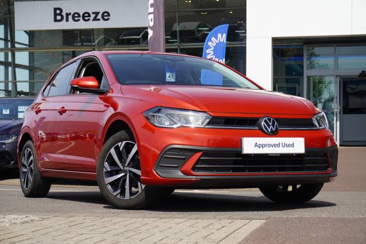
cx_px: 183
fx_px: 747
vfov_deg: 18.5
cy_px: 122
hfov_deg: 27.5
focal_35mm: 74
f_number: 8
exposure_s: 1/100
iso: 100
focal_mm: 49
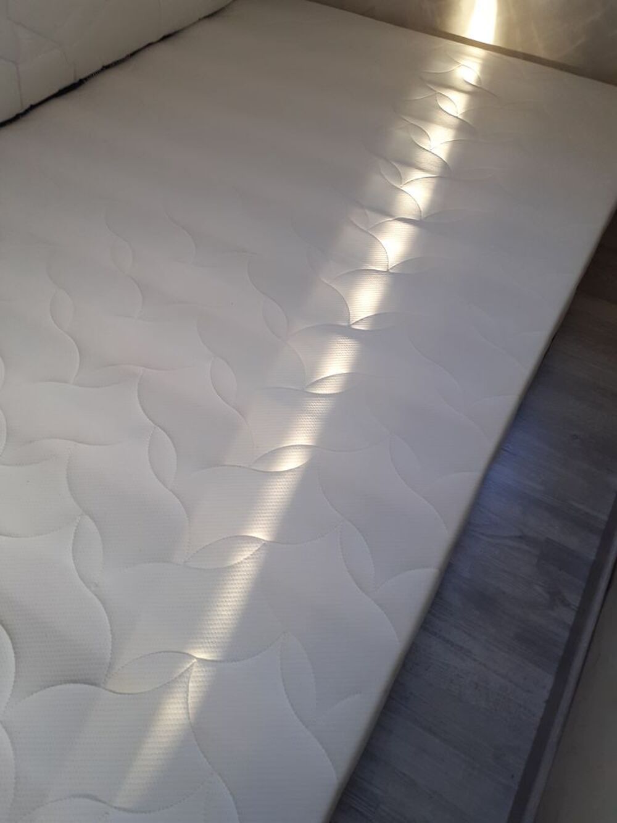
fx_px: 642
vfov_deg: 65.3
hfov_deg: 51.4
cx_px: 308
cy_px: 412
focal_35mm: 27
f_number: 1.9
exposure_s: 1/50
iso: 100
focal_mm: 3.6
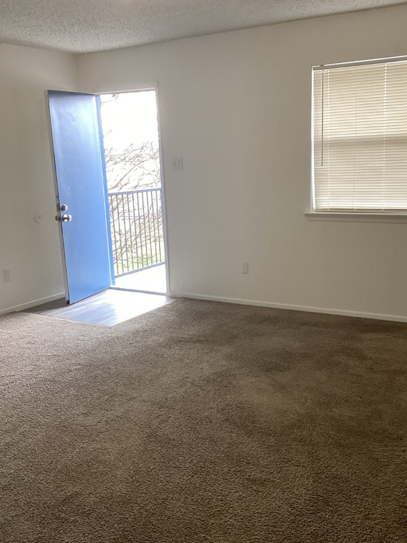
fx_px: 611
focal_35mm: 39
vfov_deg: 47.8
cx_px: 202
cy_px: 287
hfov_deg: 36.8
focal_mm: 3.3
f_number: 2.4
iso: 100
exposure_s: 1/60
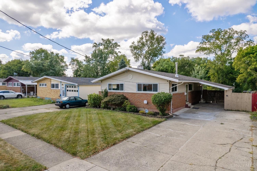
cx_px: 128
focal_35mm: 22
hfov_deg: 78.6
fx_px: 157
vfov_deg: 57.2
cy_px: 86
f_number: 2.8
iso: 100
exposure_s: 1/500
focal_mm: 8.38
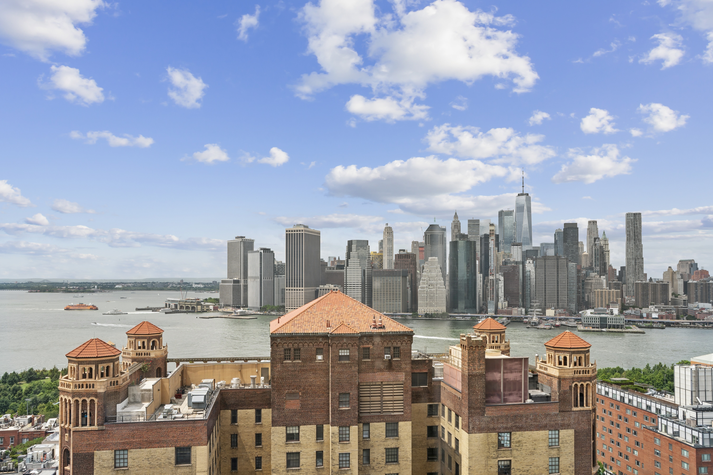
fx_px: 535
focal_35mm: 27
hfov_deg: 67.4
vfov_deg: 47.9
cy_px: 238
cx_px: 356
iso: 100
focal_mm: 27
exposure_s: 1/125
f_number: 13
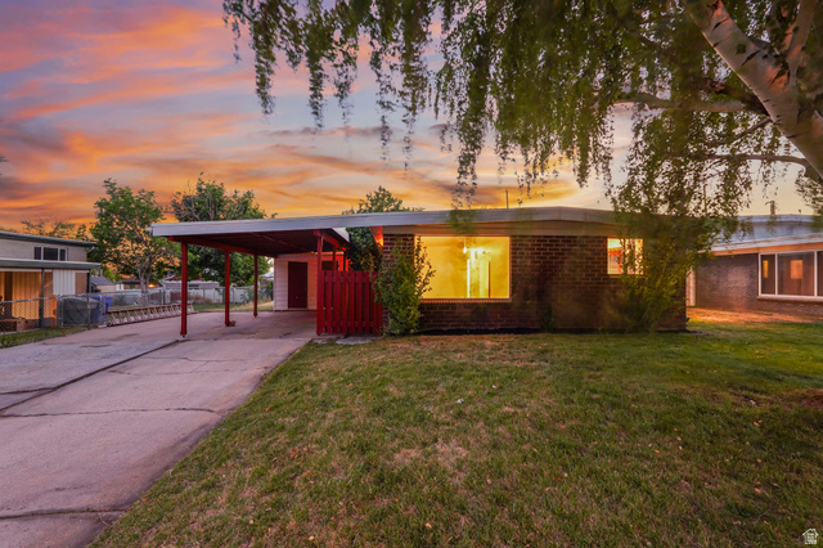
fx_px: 377
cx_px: 412
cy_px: 274
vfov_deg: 72.0
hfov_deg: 95.0
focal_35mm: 16
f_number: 9
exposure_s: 3.2
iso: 250
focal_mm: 16.5
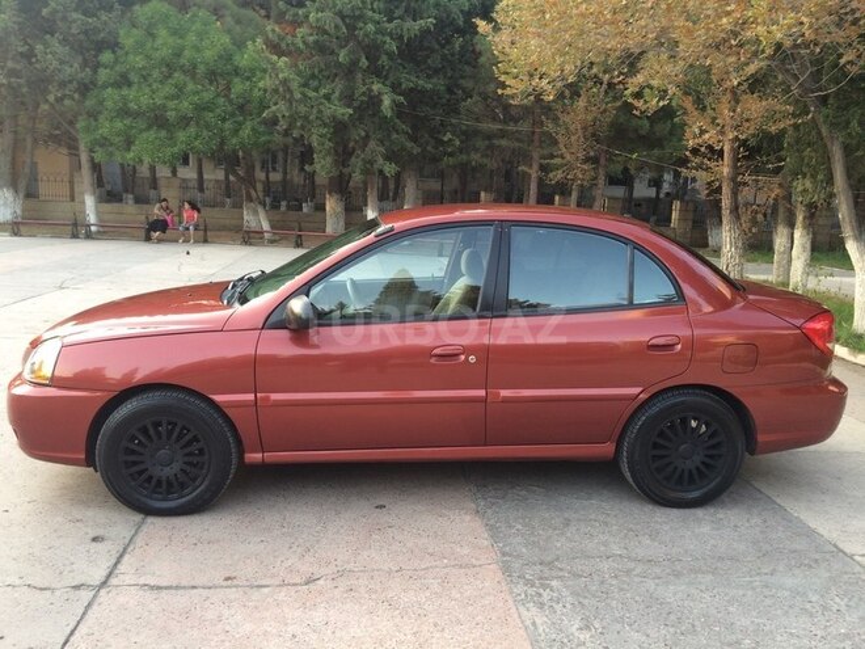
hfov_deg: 61.7
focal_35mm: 29
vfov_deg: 48.2
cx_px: 432
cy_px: 324
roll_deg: -1.3
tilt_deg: -10.8
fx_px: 725
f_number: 2.2
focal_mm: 4.15
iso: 40
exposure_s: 1/50
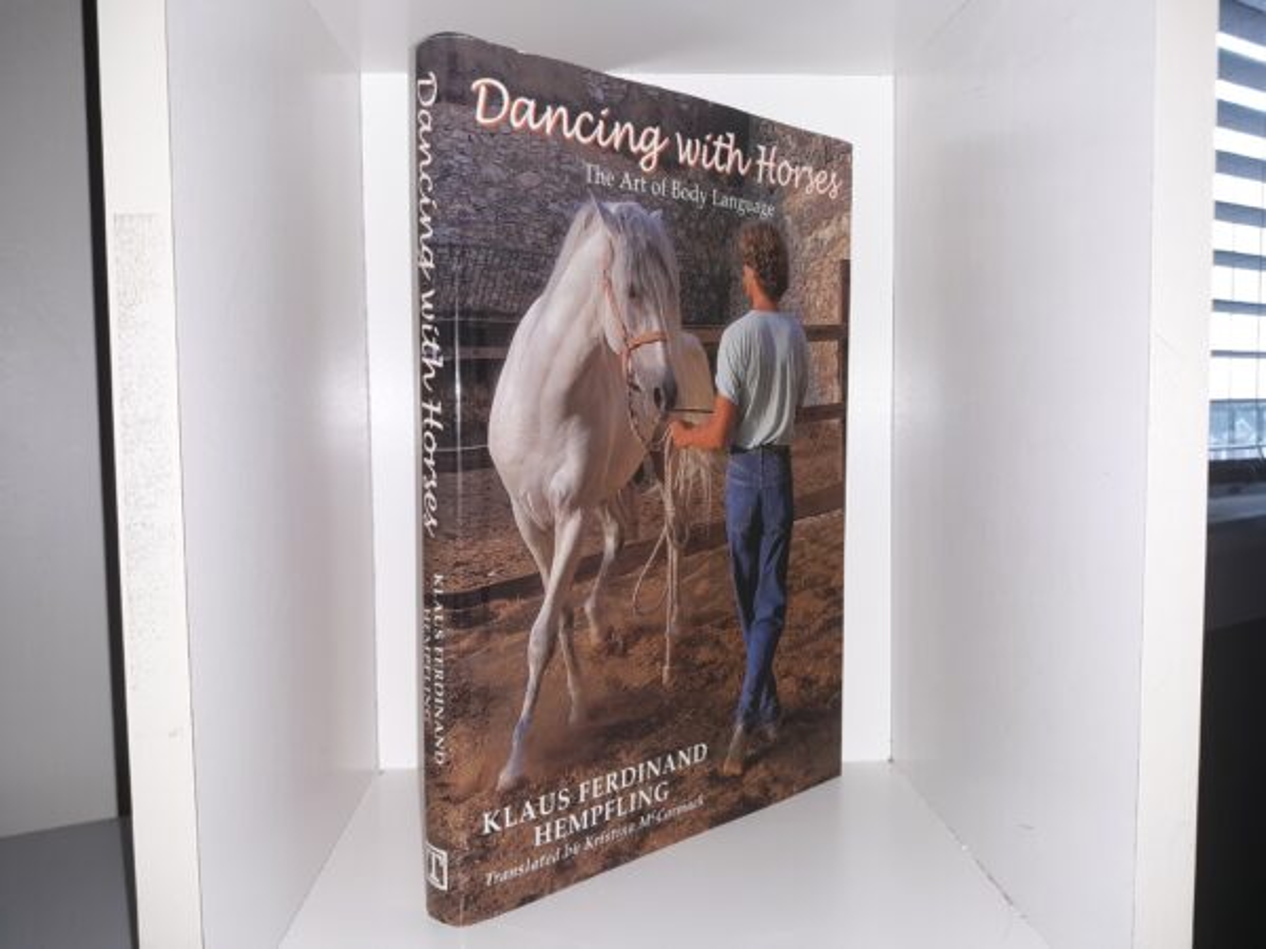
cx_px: 633
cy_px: 474
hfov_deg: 63.4
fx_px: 1024
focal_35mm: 28
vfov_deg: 49.7
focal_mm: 3.7
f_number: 1.7
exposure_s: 1/60
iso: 40
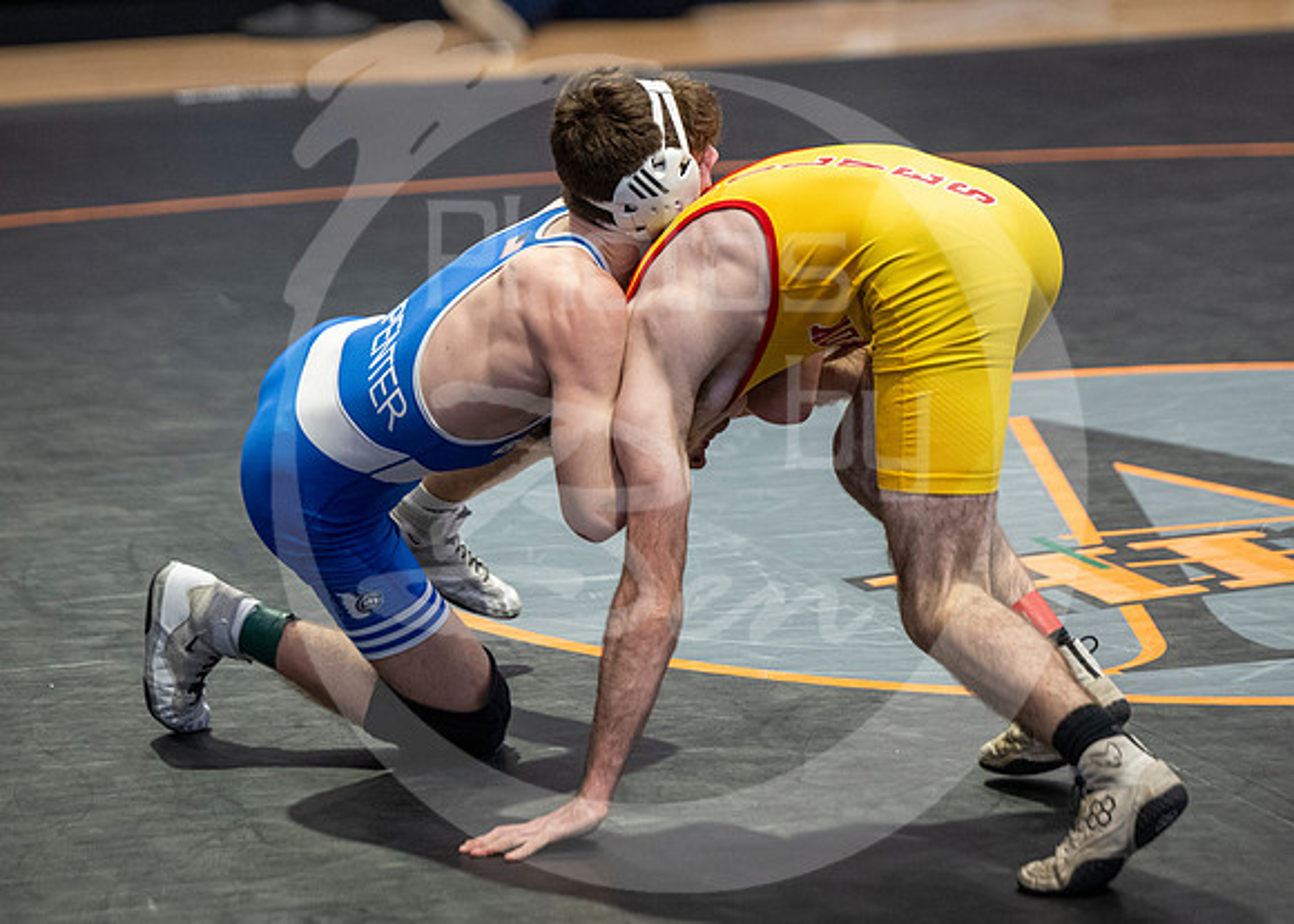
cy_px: 294
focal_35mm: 215
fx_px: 7889
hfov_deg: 9.4
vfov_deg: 6.7
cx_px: 666
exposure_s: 1/1000
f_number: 2.8
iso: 3200
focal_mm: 140
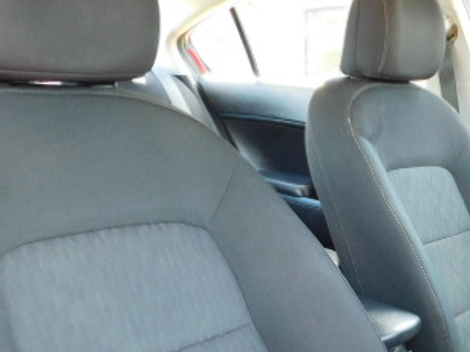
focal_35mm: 48
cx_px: 370
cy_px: 245
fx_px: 651
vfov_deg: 29.9
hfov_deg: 38.3
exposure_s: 1/30
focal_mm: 4
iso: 180
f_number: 3
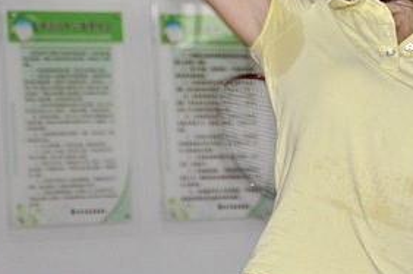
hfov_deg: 7.8
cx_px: 425
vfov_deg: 5.2
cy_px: -46
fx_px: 3023
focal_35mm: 264
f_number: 5.3
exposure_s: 1/200
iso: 400
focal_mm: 62
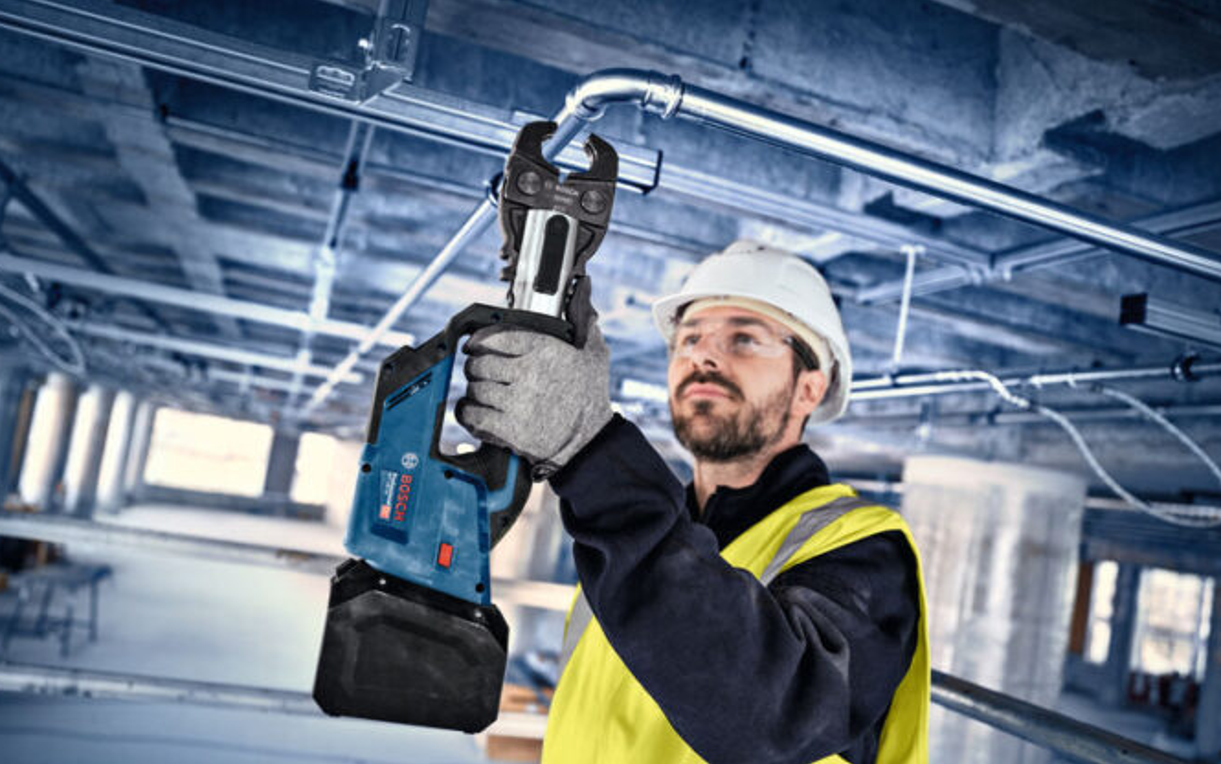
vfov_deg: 41.9
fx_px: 999
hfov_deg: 62.9
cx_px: 609
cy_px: 399
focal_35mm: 30
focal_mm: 29
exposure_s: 1/160
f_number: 3.2
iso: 400
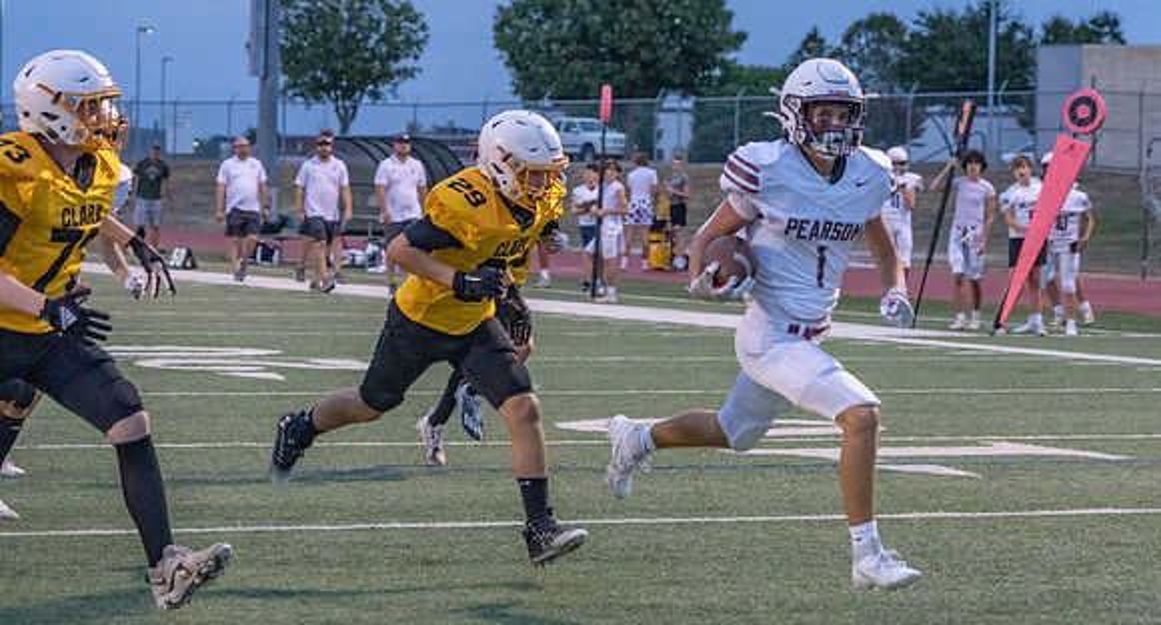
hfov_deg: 16.3
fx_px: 4044
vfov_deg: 8.8
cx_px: 690
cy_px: 323
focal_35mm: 133
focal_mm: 104
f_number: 5.6
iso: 8000
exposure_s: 1/1000
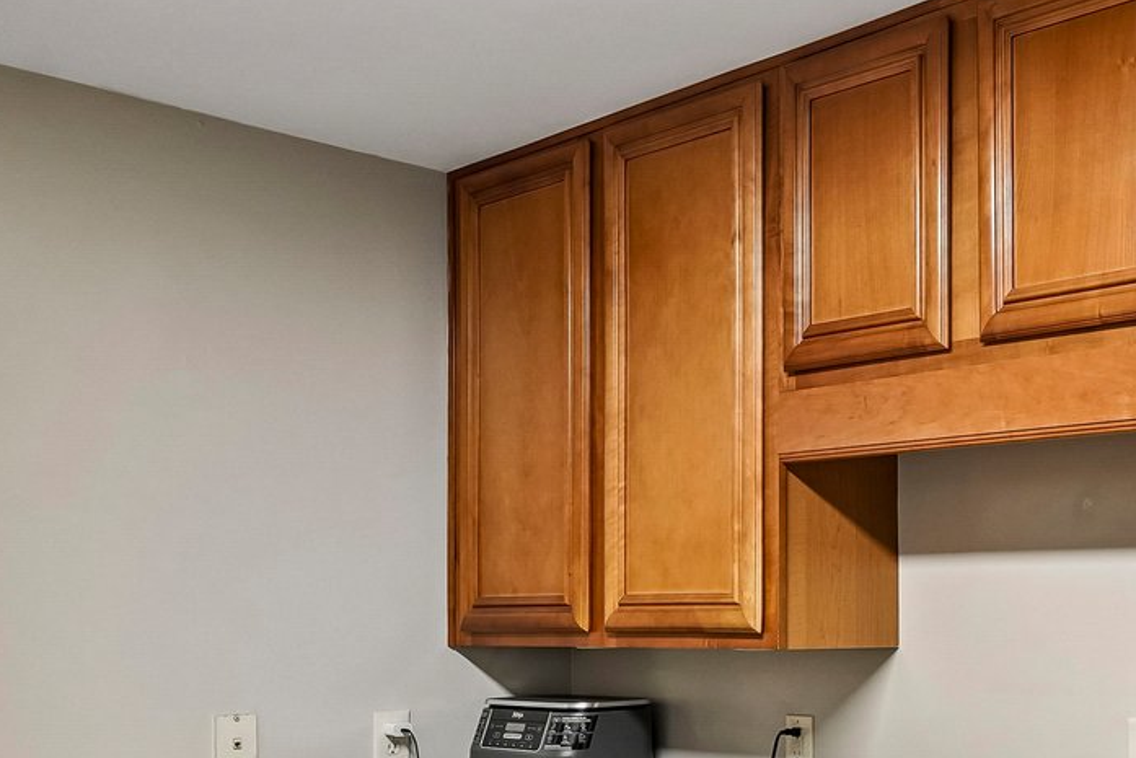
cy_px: 596
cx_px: 1112
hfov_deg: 37.8
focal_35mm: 47
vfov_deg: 28.1
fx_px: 1483
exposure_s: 1/13
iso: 800
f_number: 8
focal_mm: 16
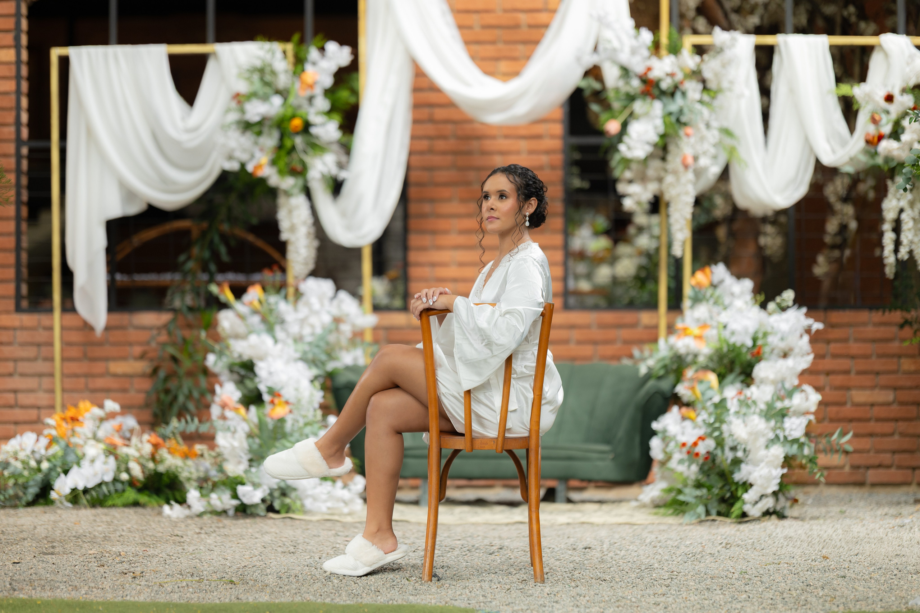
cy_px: 295
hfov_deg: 22.8
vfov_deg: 15.3
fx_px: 2280
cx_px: 440
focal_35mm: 89
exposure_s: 1/800
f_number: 1.4
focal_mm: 85
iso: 320
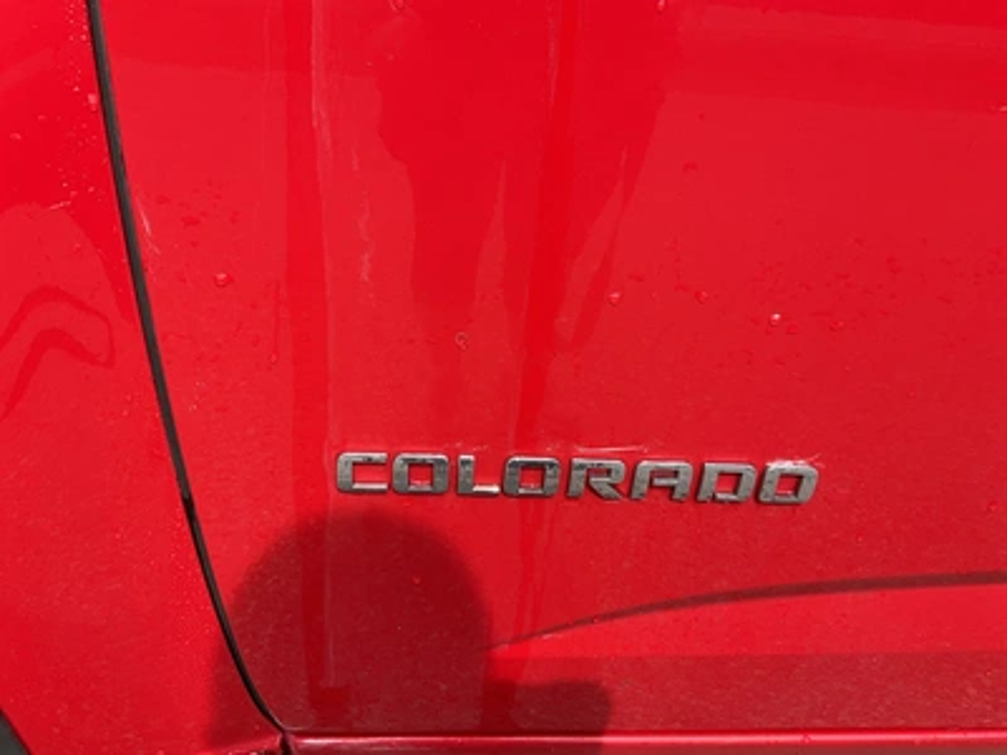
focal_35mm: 29
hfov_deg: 61.7
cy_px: 378
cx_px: 504
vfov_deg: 48.2
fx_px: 844
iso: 25
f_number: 1.8
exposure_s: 1/650
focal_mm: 3
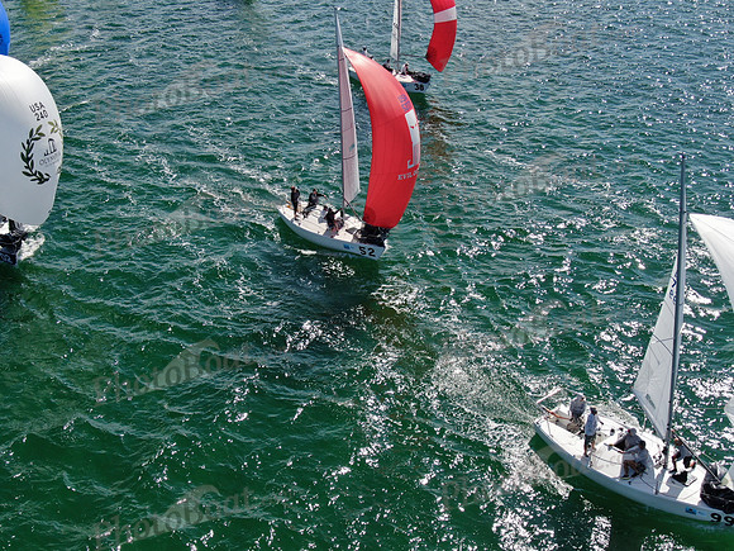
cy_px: 276
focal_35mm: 48
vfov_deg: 30.3
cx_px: 367
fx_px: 1018
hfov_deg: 39.7
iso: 100
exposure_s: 1/1000
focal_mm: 8.6
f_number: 3.8
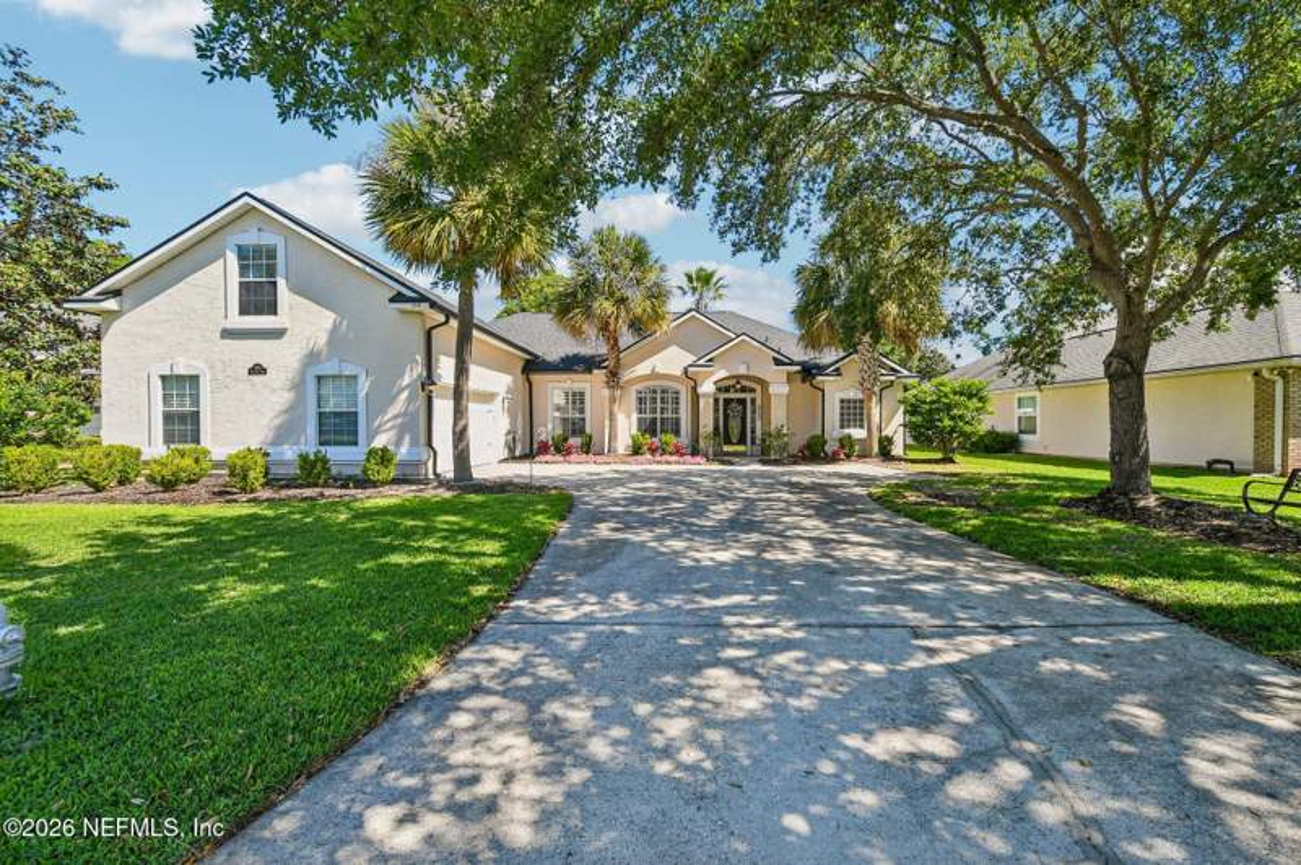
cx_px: 650
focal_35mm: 15
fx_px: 542
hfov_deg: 100.4
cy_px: 432
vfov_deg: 77.2
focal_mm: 10
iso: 400
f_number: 8
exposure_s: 1/250
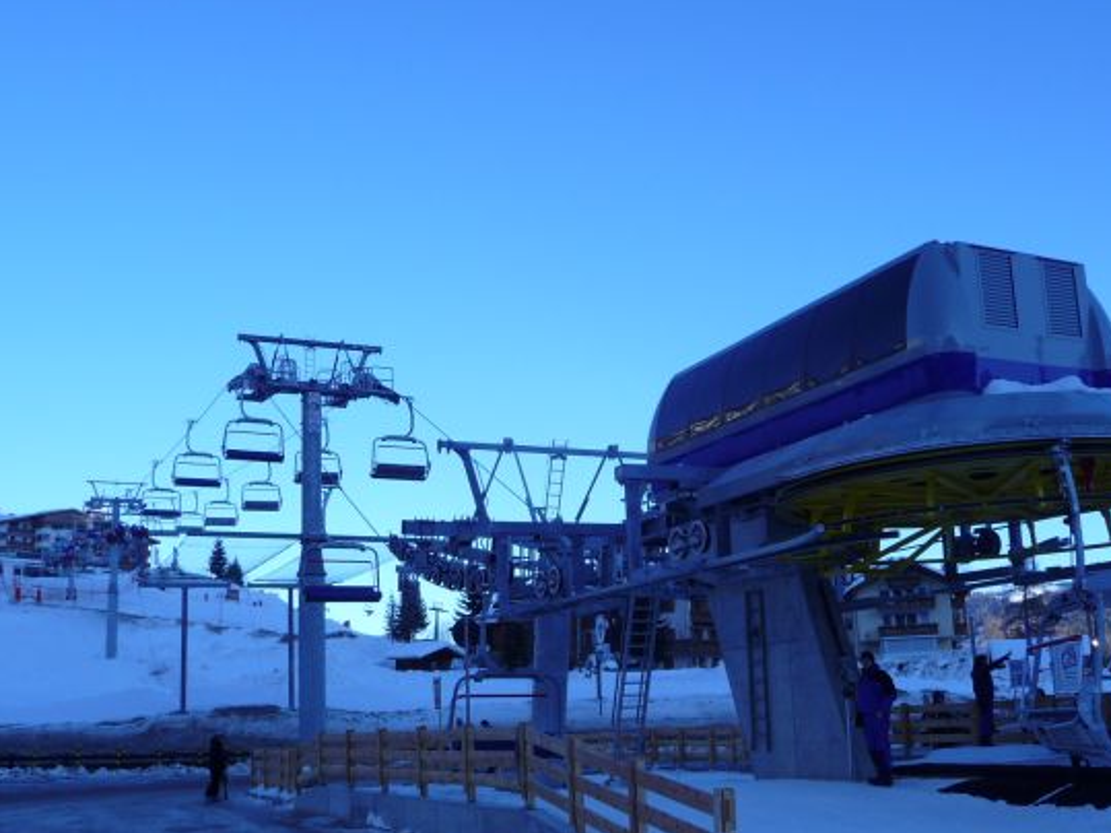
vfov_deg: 37.6
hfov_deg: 48.9
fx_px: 1219
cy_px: 470
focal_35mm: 38
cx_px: 610
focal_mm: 4.7
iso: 100
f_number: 3.3
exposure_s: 1/500
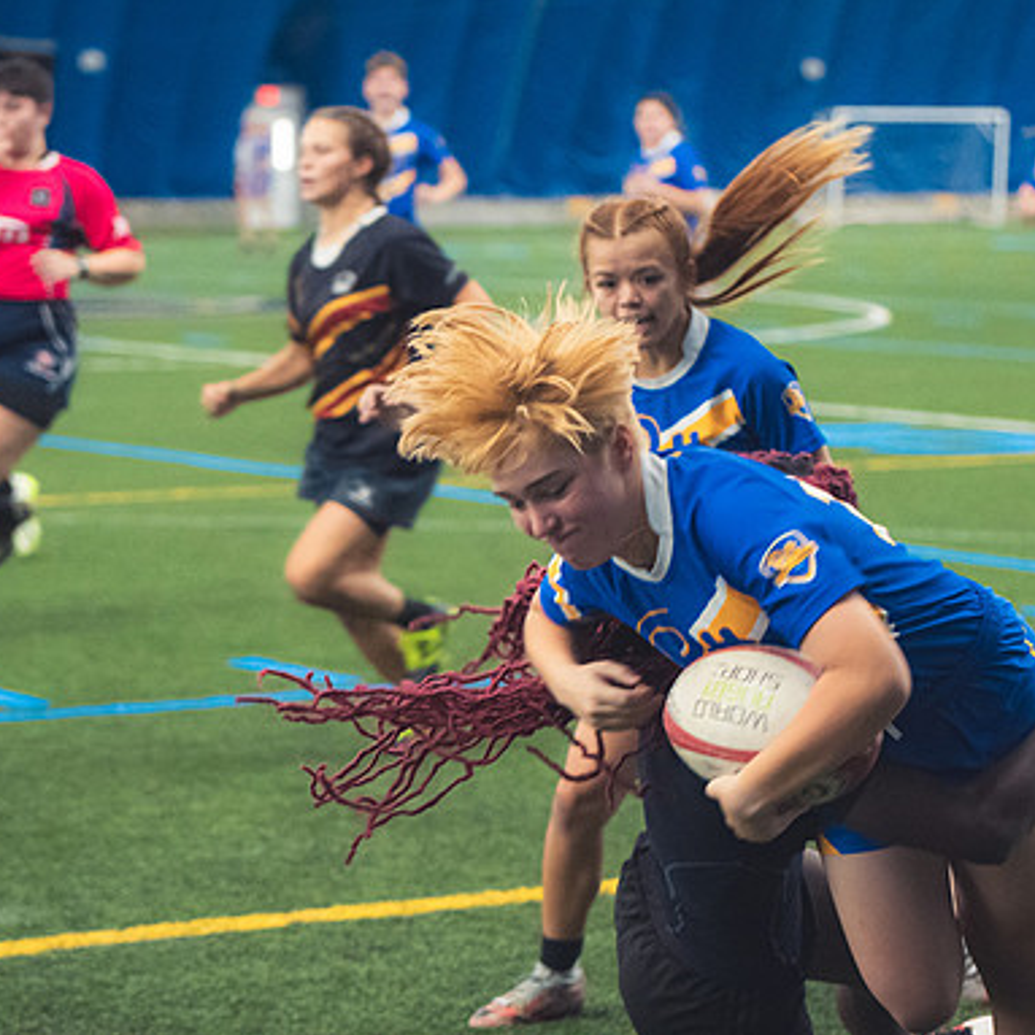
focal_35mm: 135
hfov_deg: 12.9
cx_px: 570
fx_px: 4567
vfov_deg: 12.9
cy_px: 516
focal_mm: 70
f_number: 2.8
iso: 5000
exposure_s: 1/320
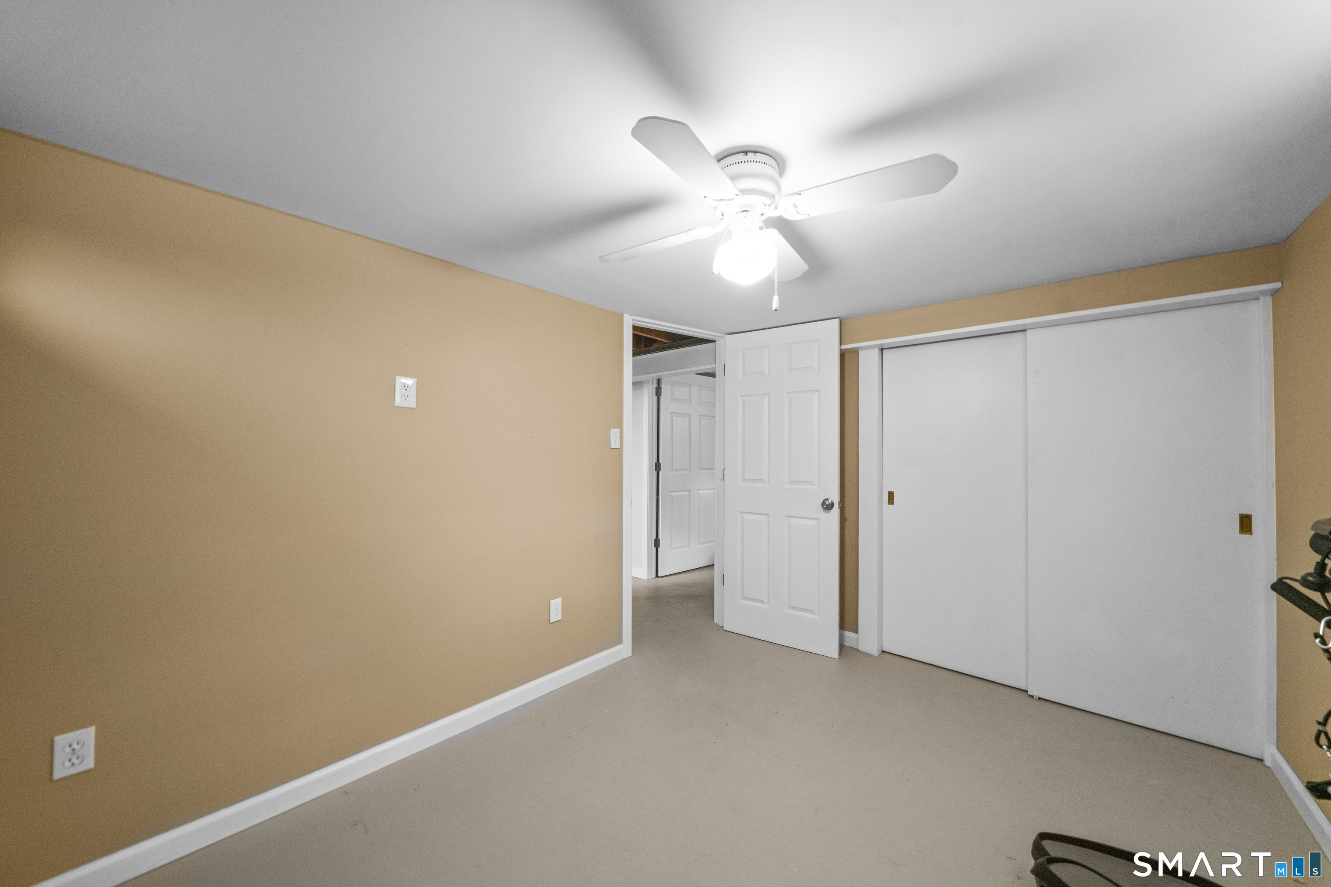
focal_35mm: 12
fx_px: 444
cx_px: 666
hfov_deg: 112.6
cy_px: 444
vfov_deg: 90.0
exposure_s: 1/6
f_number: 8
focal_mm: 12
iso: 320
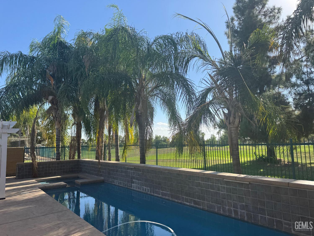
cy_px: 118
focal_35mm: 24
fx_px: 218
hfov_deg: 71.6
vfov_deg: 56.8
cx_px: 157
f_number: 1.78
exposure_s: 1/2041
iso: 80
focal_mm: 6.76
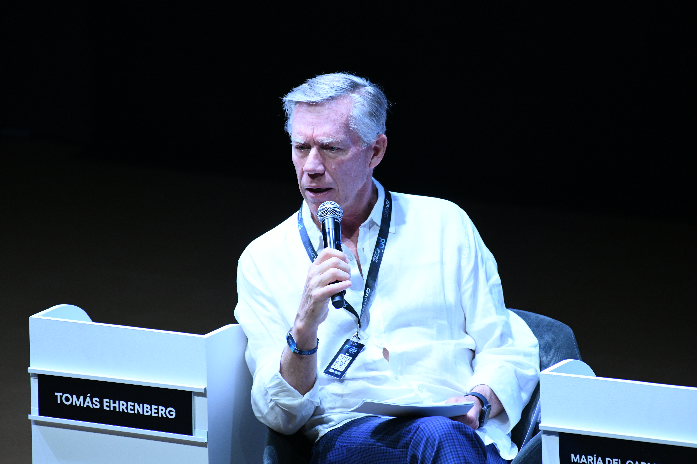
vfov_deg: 2.7
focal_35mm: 500
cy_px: 232
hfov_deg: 4.1
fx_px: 9680
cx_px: 348
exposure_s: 1/125
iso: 3200
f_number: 5.6
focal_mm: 500
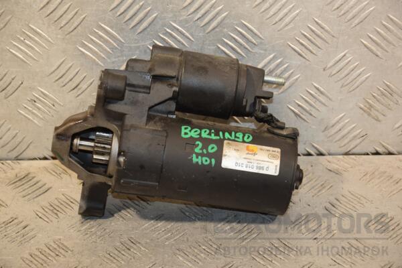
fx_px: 1172
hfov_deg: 19.5
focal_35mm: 105
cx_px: 201
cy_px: 134
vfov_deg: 13.0
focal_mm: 70
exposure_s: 1/160
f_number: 5.3
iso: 800
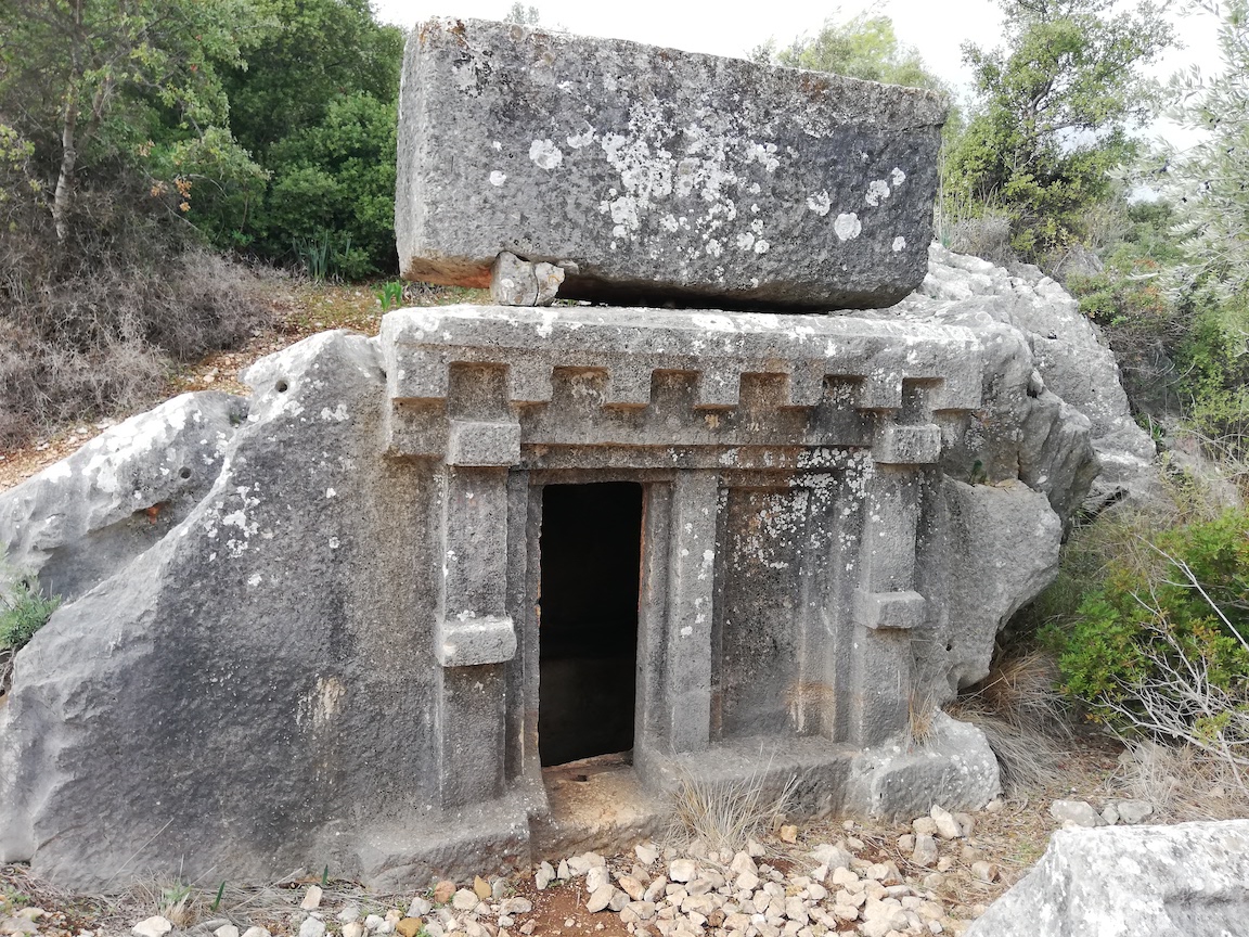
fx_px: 938
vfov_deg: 53.1
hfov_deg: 67.3
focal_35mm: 26
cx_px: 624
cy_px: 468
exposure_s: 1/100
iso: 50
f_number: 2.2
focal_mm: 3.81
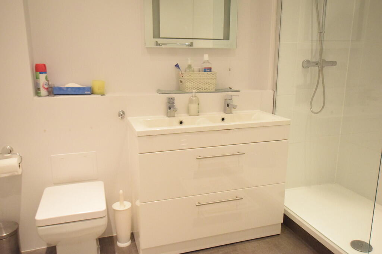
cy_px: 127
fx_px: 318
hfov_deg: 61.9
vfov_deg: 43.6
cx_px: 191
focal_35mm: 30
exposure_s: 1/100
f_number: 5
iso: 6400
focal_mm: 20
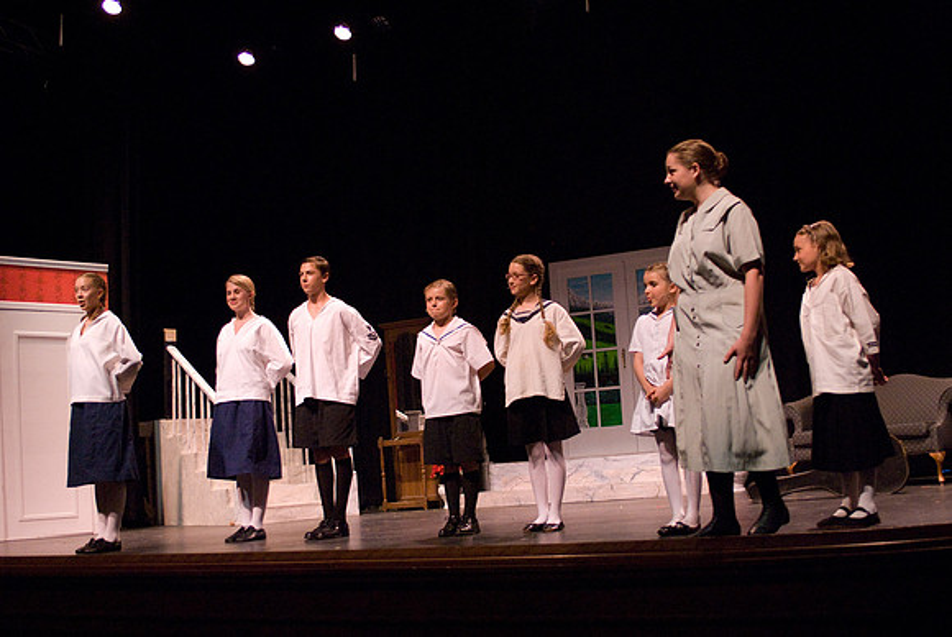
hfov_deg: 46.4
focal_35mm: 42
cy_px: 318
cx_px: 476
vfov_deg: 32.0
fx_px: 1112
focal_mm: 28
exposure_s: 1/200
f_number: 2.8
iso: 1600
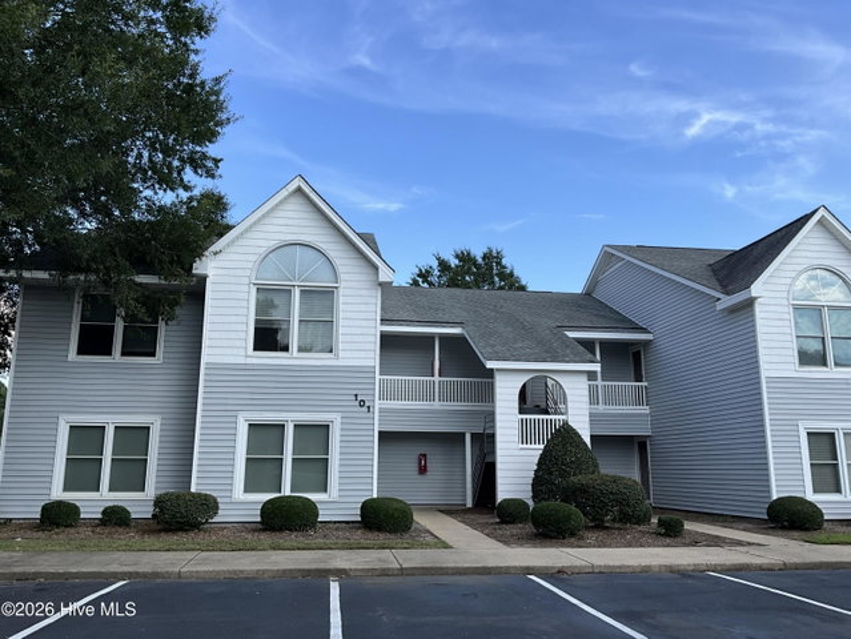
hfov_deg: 61.6
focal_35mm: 29
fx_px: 713
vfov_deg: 48.3
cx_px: 426
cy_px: 320
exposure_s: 1/1121
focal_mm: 3
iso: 25
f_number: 1.8
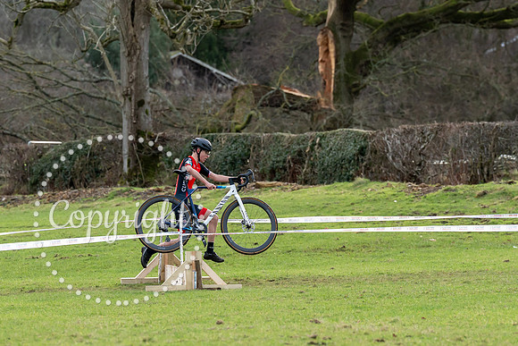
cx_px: 225
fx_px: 4854
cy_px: 196
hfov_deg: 6.1
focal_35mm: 337
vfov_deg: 4.1
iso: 800
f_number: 4.5
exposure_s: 1/800
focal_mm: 180
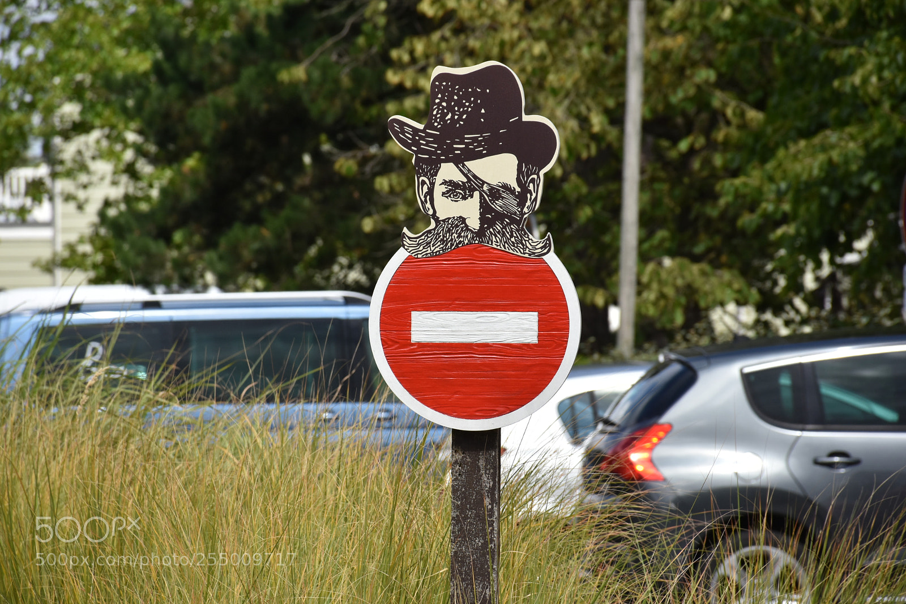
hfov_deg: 9.8
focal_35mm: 210
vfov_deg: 6.5
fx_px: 5284
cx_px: 453
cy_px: 302
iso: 360
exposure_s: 1/1000
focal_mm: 140
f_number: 8
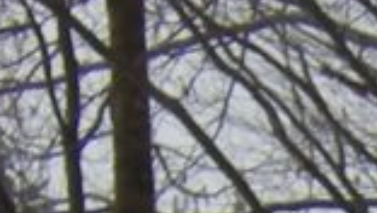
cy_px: 1595
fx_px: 3981
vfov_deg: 2.7
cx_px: 1284
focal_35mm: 398
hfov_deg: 5.0
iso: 64
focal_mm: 6.3
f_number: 3.2
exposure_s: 1/113
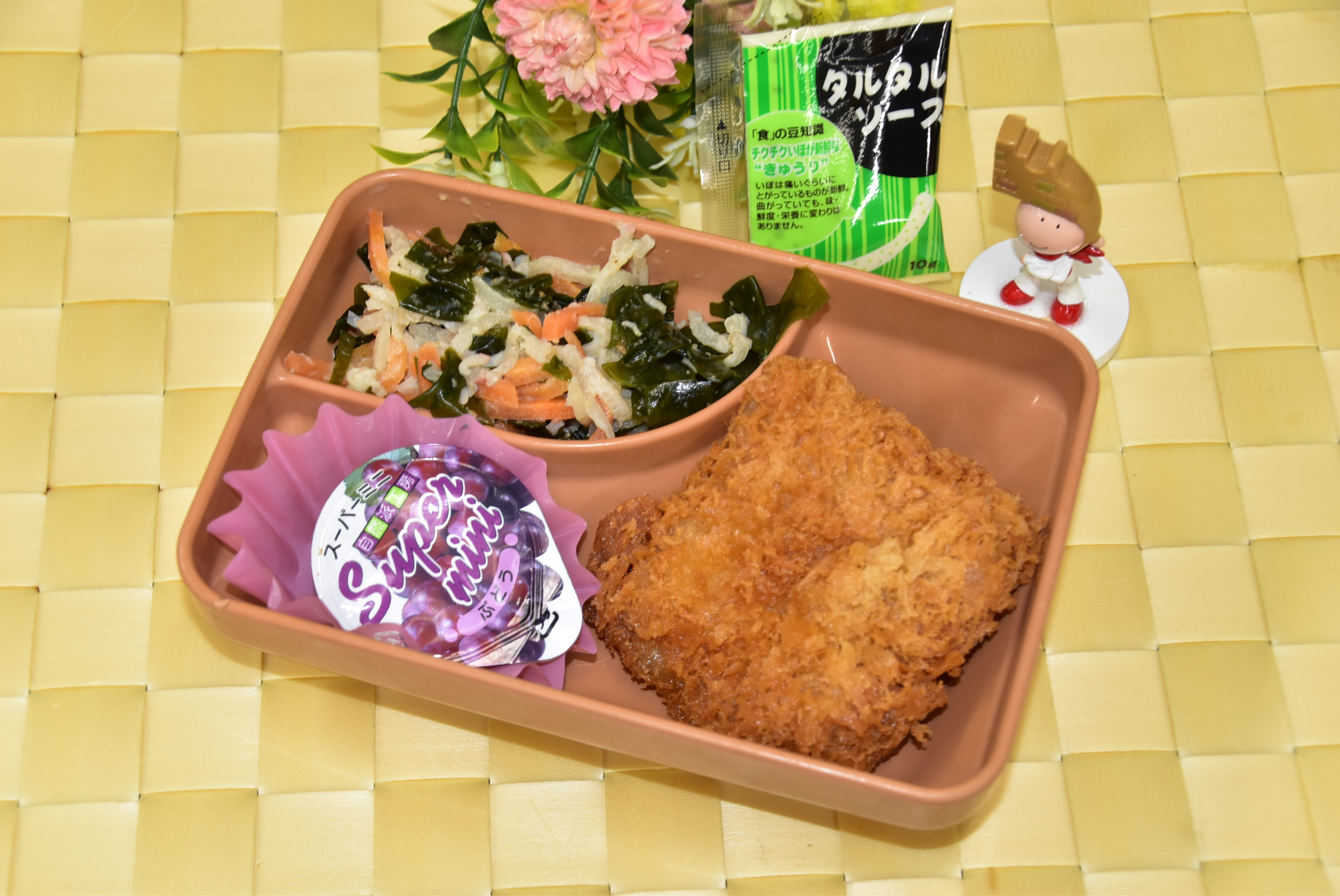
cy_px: 448
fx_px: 2570
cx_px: 670
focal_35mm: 69
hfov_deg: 29.2
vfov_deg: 19.8
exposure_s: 1/60
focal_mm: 46
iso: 400
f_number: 4.8
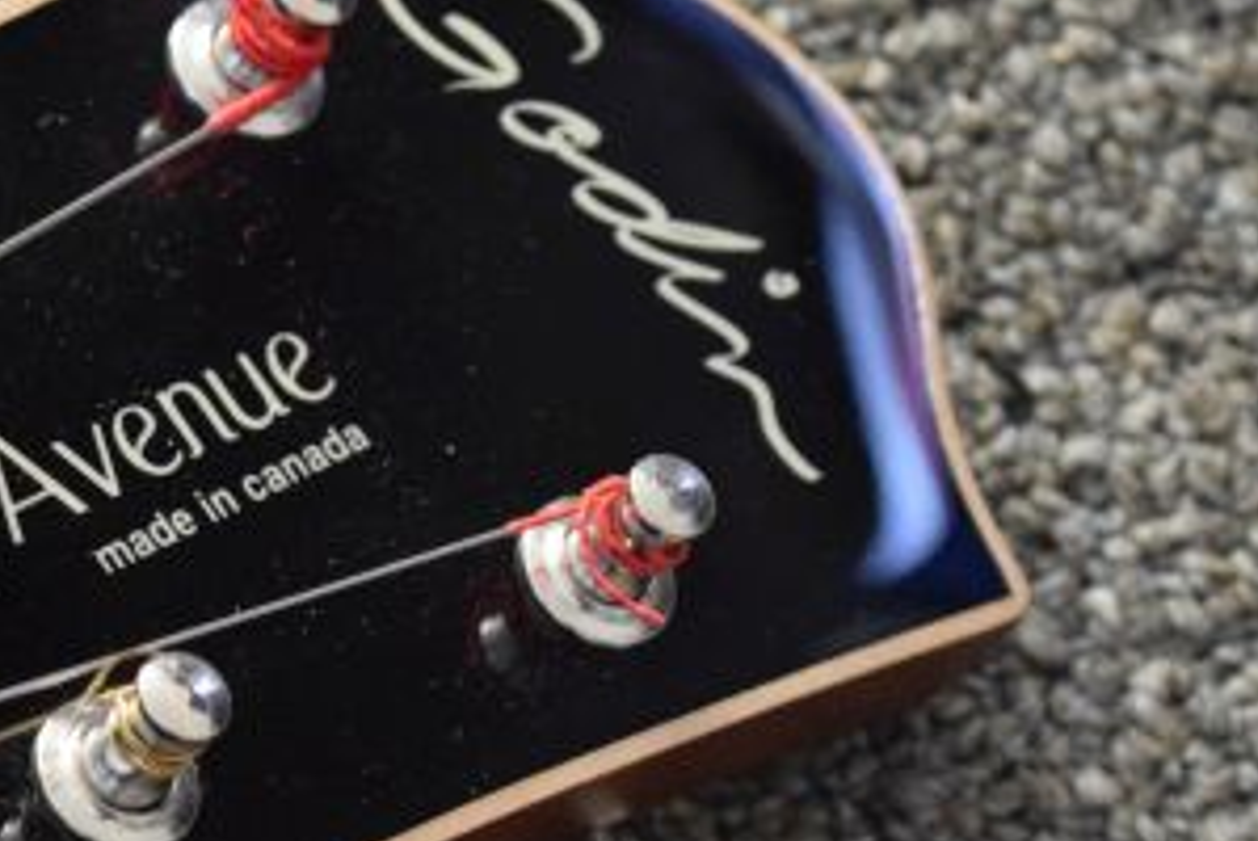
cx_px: -215
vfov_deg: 7.2
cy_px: 711
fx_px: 6716
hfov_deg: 10.5
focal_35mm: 192
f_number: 5.3
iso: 3600
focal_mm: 48
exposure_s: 1/60
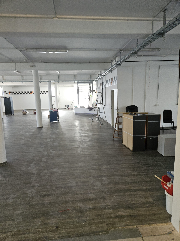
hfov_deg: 58.9
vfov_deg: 73.9
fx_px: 159
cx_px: 90
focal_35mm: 23
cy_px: 120
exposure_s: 1/50
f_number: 1.8
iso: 100
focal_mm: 5.4
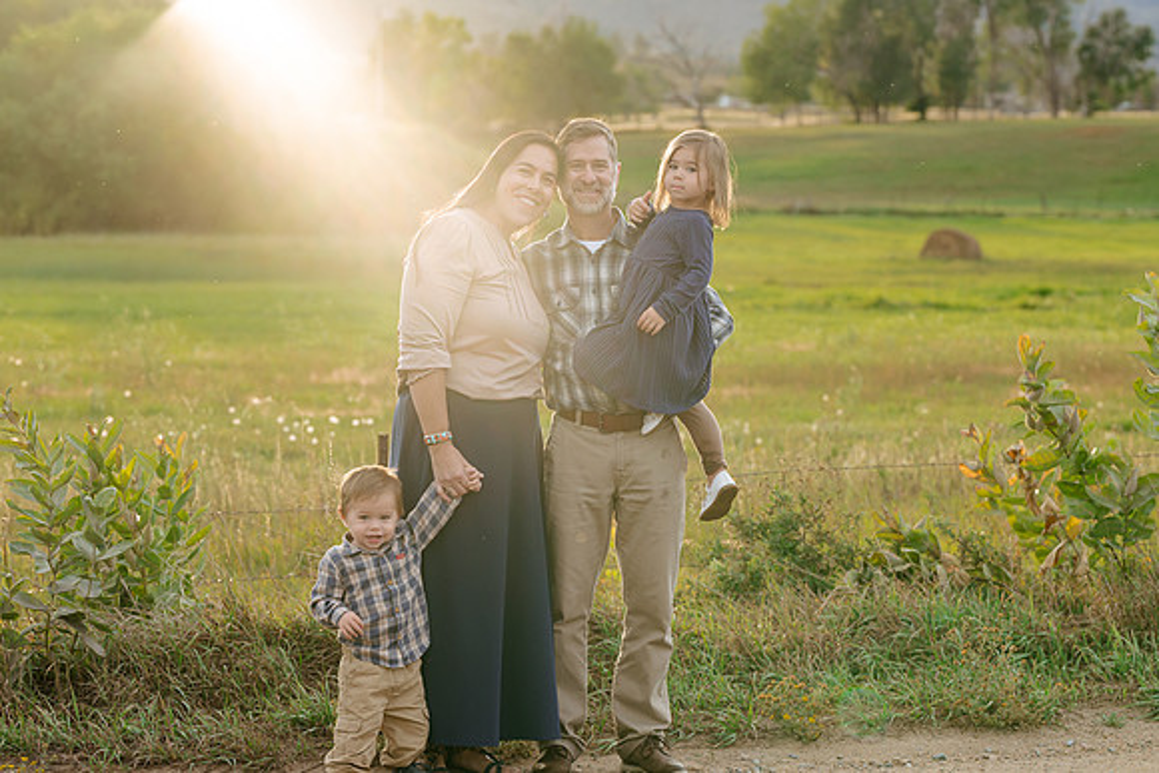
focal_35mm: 112
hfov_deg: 18.3
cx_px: 580
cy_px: 386
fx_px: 3606
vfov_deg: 12.2
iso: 640
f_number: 5.6
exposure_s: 1/200
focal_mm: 112
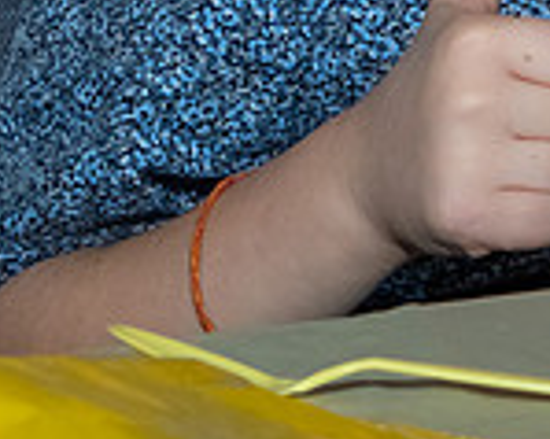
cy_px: -347
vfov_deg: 5.1
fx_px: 4913
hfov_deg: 6.4
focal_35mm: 302
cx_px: 542
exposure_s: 1/250
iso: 500
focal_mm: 40
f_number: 6.3
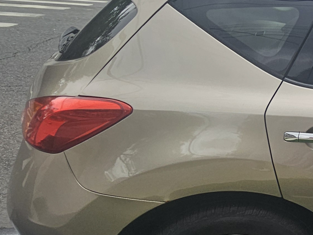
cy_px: 126
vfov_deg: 31.5
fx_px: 416
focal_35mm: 46
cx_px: 436
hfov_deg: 29.9
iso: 50
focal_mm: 2.2
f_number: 2.2
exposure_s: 1/554
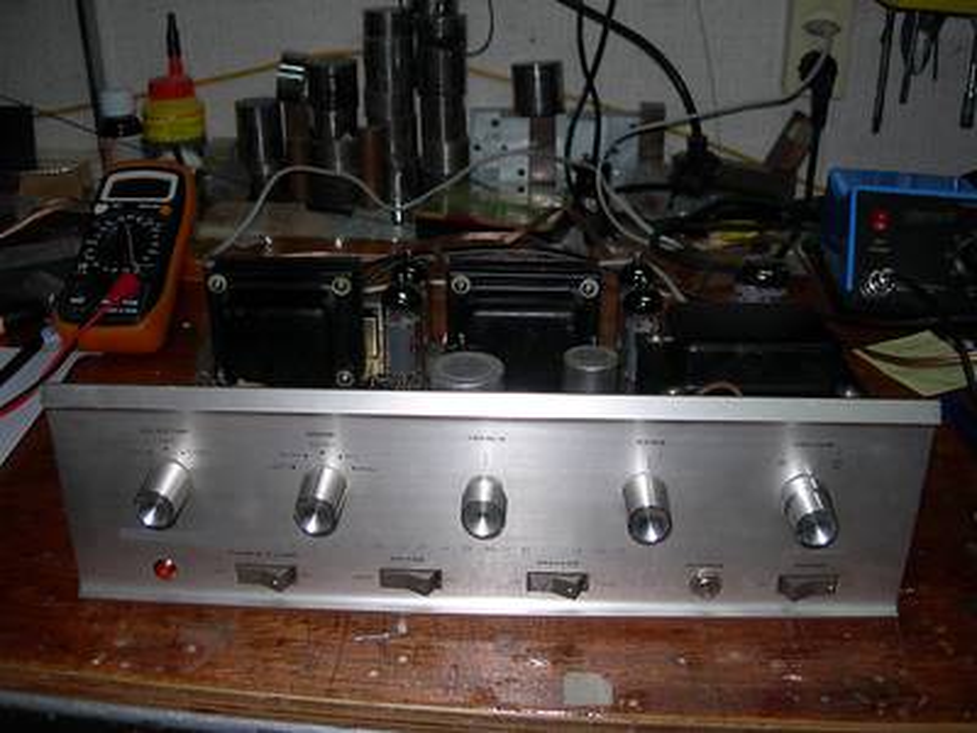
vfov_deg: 37.7
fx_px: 1073
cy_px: 366
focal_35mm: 38
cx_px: 488
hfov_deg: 49.0
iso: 50
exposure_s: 1/60.1
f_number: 2.8
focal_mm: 7.8
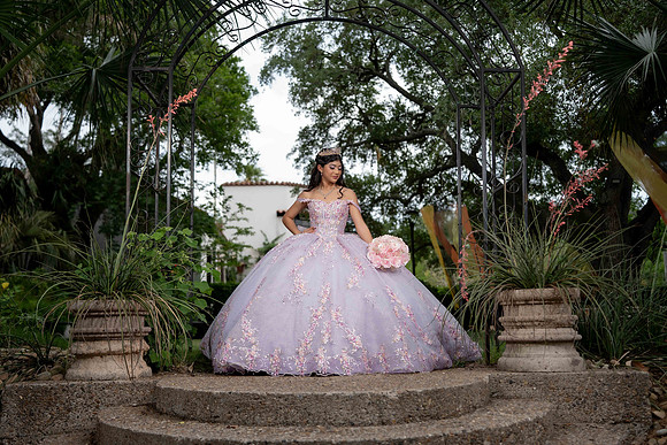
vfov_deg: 35.1
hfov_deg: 50.7
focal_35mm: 38
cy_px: 222
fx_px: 704
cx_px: 334
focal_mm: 38
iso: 80
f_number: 2.2
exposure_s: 1/800
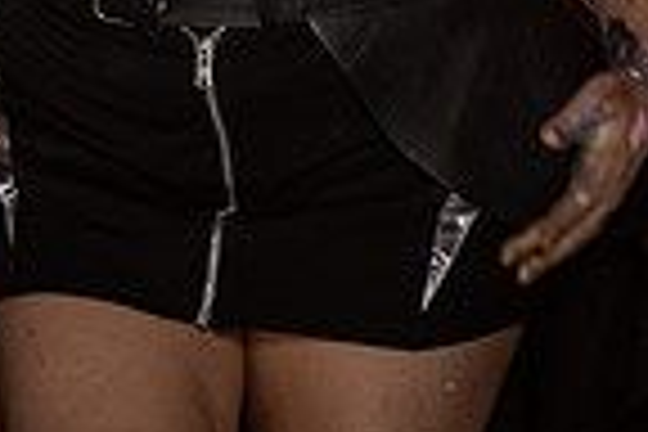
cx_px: 248
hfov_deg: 3.3
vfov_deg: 2.2
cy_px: -400
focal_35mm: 623
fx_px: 11213
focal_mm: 200
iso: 1250
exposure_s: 1/400
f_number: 2.8
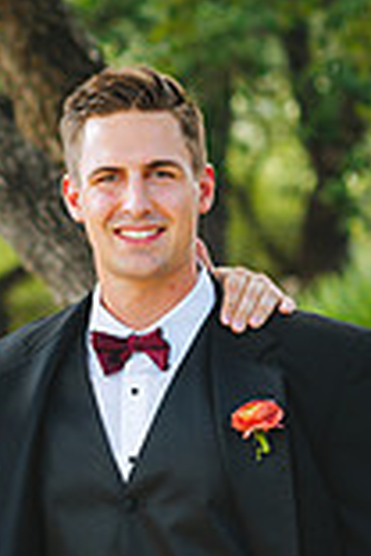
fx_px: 3787
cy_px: 503
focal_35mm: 245
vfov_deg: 8.4
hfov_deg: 5.6
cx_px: -34
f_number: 3.5
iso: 320
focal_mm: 85
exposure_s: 1/640
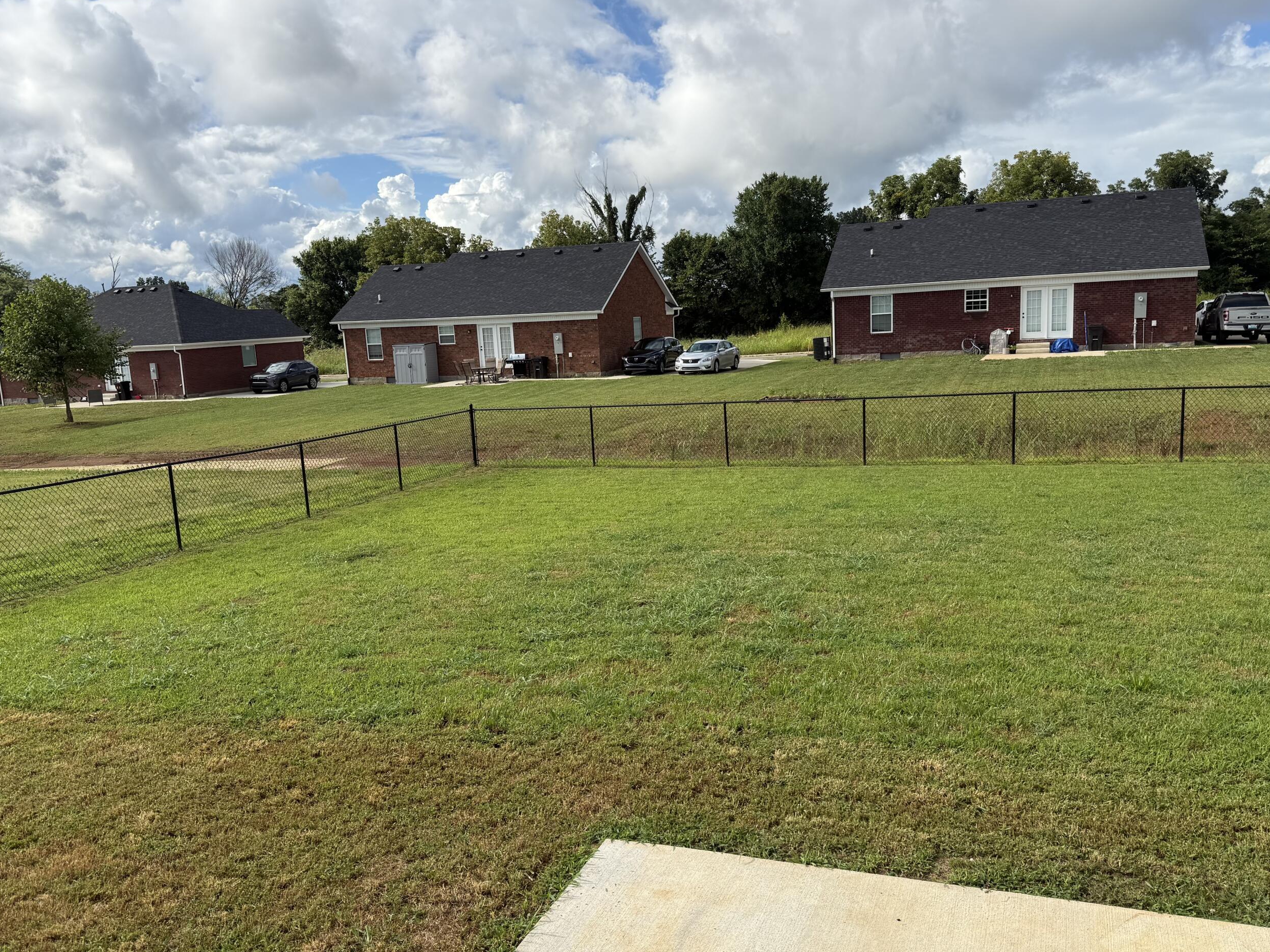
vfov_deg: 48.2
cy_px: 505
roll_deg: +3.3
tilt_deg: -10.4
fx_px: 1064
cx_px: 660
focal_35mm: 29
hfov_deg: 61.6
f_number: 1.78
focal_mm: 6.76
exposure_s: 1/3953
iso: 80
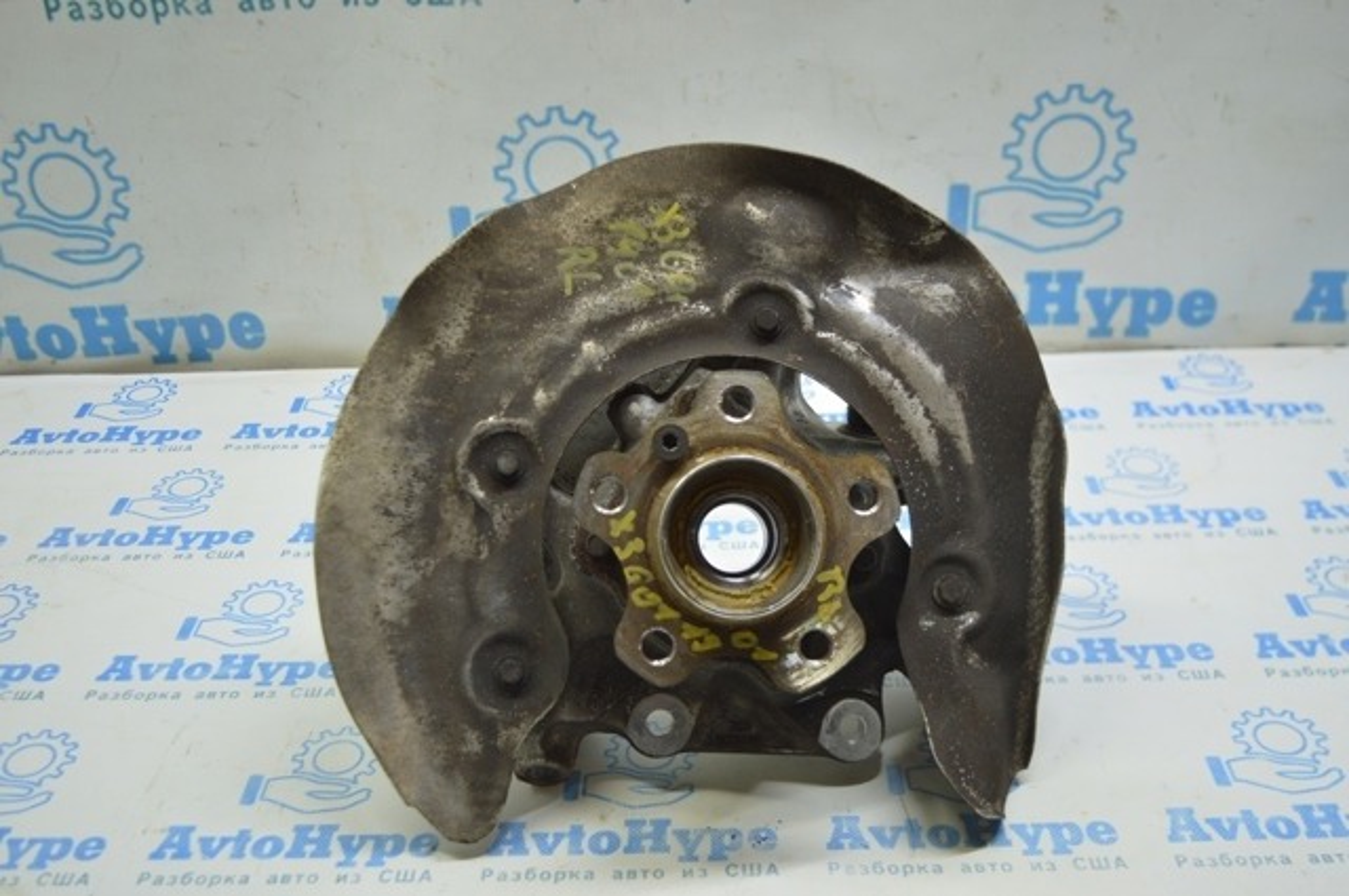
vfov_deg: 35.4
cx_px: 674
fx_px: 1403
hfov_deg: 51.3
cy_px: 448
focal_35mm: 38
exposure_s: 1/40
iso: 400
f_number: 4
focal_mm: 25
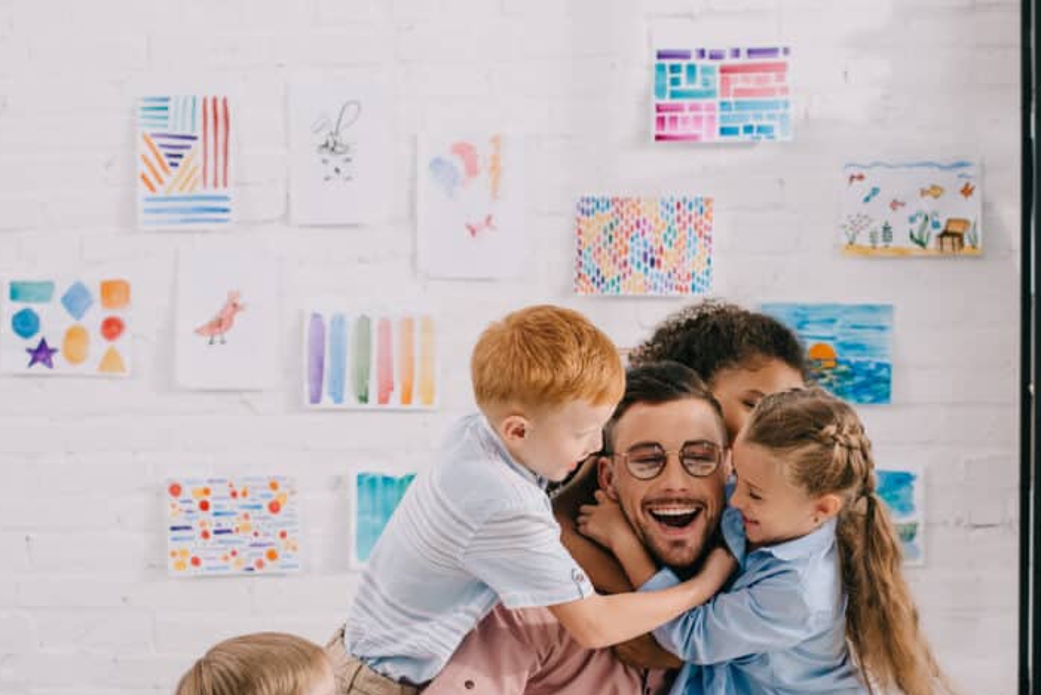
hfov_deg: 27.7
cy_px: 495
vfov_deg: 18.6
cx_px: 595
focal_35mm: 73
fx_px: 2112
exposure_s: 1/160
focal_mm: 50
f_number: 4
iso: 160
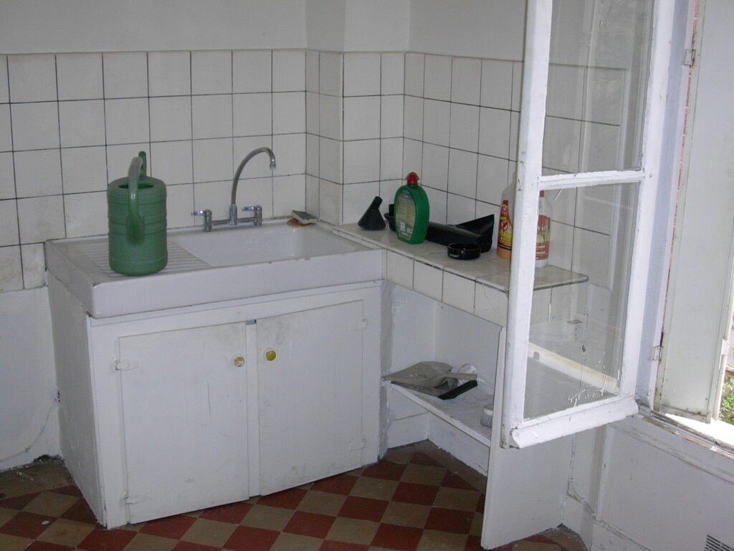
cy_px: 276
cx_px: 367
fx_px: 954
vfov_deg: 32.2
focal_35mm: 45
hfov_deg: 42.1
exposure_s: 1/64
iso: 70
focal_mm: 6.7
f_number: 2.9
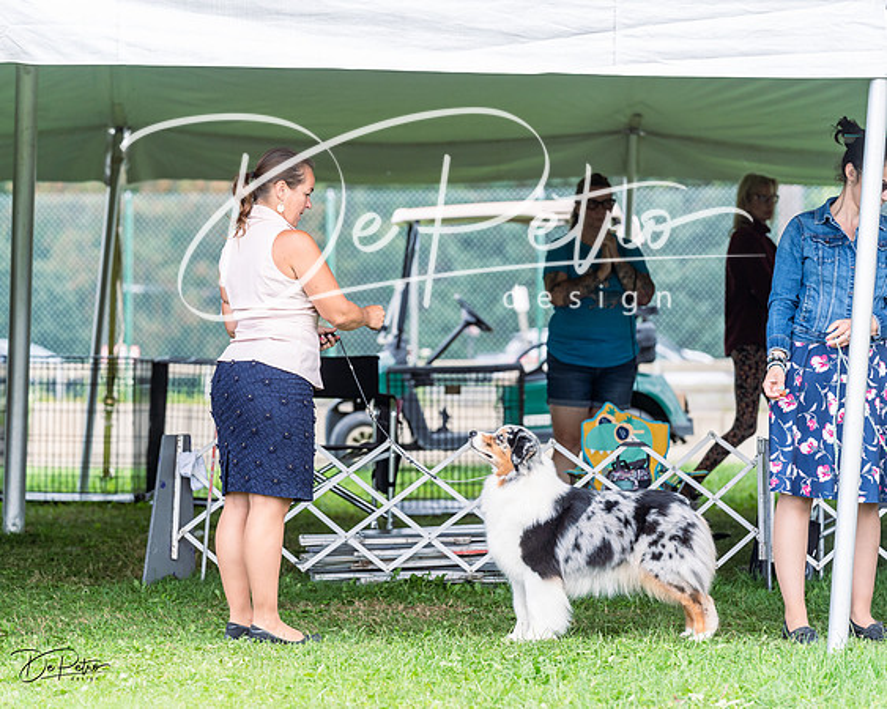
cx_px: 444
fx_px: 4344
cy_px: 354
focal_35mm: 166
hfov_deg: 11.7
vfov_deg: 9.3
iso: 400
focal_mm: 147
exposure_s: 1/640
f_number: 4.5
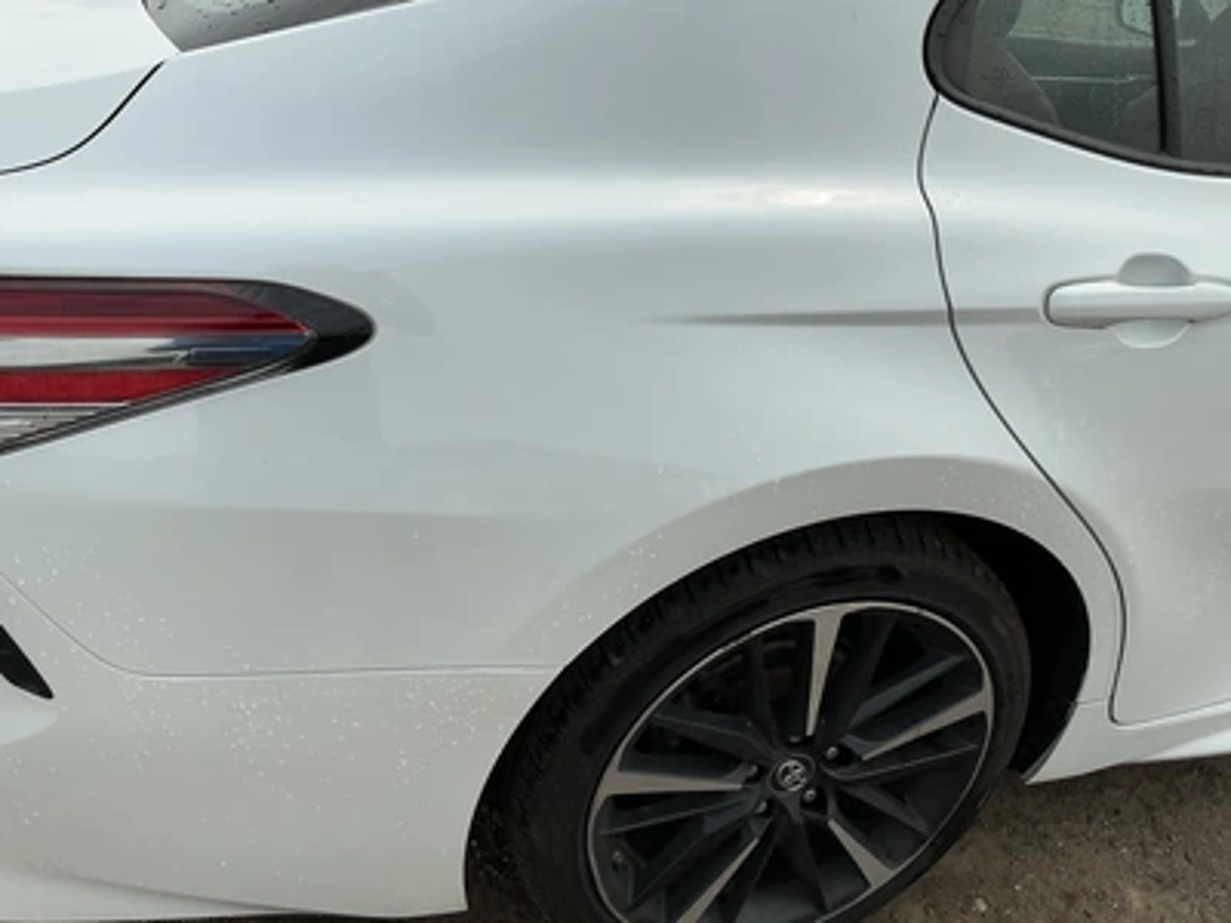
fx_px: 996
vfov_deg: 49.7
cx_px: 616
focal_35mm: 28
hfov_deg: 63.4
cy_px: 462
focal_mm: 3
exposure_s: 1/2320
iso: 25
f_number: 1.8
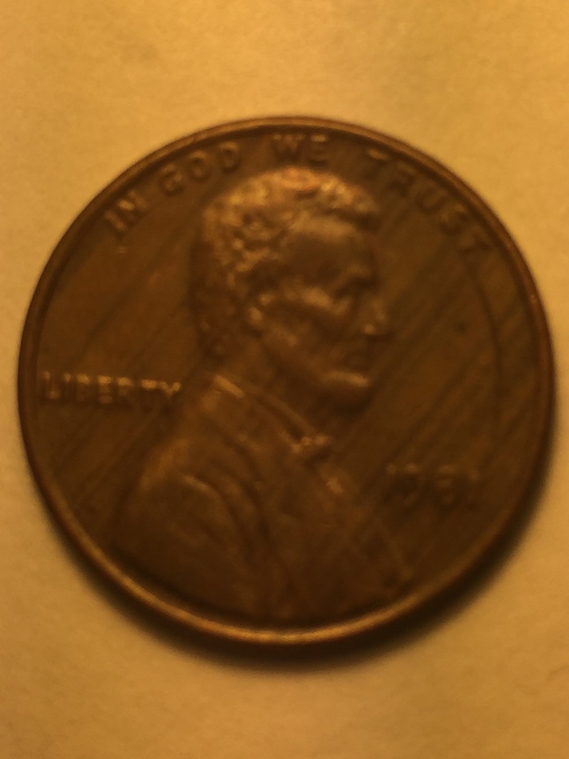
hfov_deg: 48.2
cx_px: 284
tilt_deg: -82.8
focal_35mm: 29
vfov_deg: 61.7
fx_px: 636
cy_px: 380
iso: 32
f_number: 2.2
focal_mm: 4.15
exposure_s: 1/534
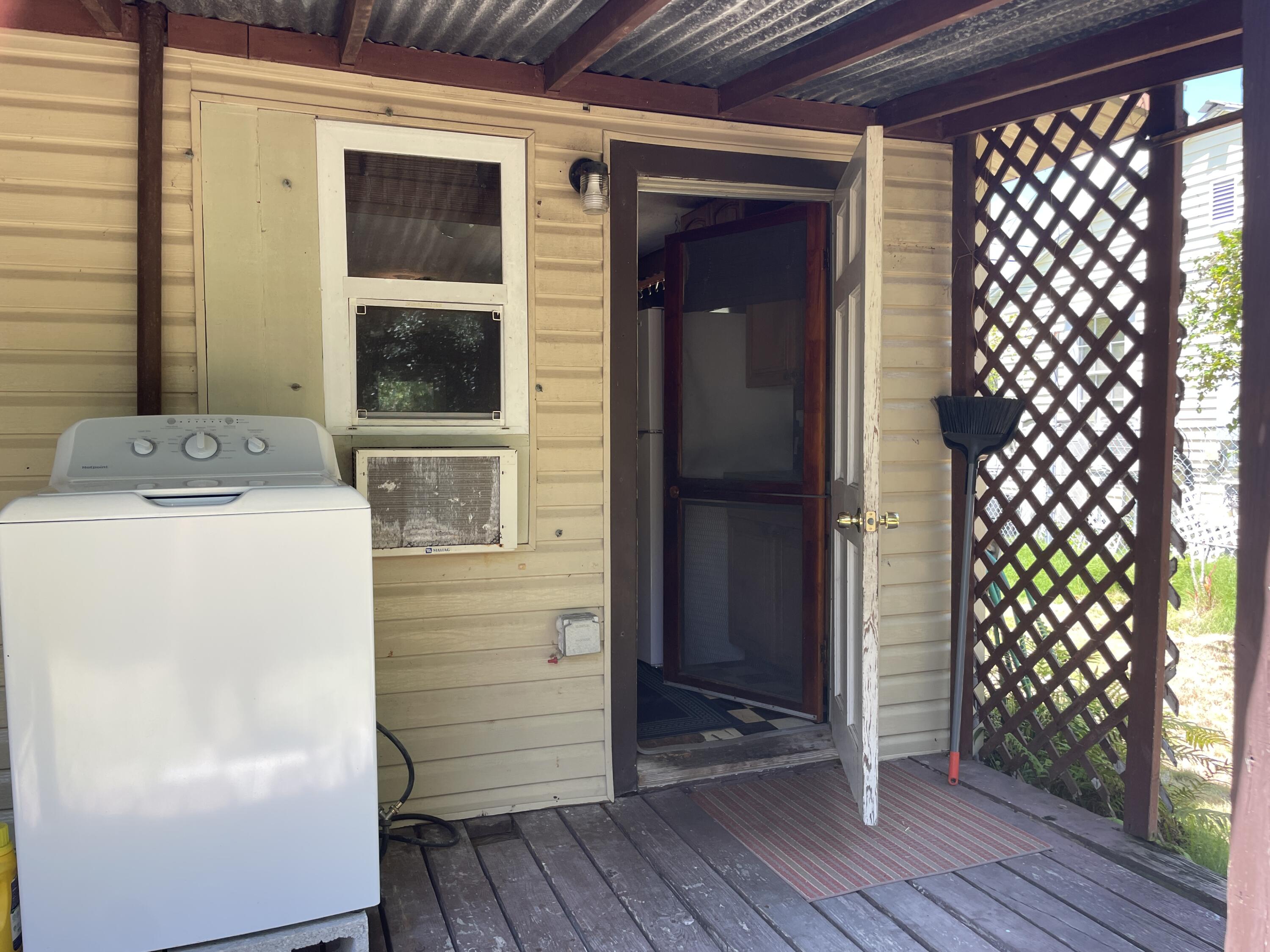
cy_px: 476
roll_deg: +0.3
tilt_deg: -3.4
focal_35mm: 26
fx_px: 954
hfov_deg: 67.3
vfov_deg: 53.1
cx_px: 635
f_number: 1.6
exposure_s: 1/185
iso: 32
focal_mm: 4.2
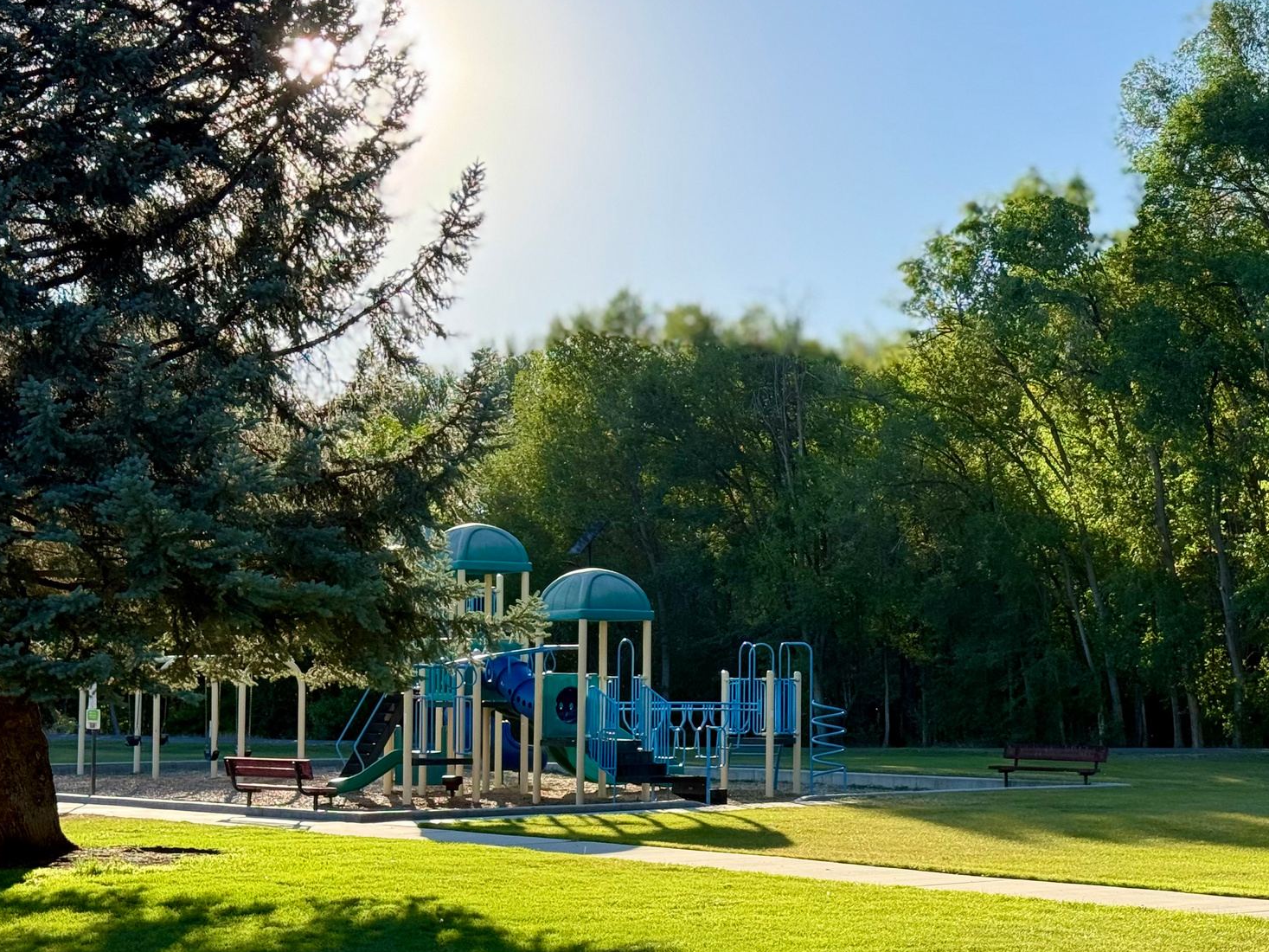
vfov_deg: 21.9
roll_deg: -0.1
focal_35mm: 67
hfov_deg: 28.8
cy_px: 574
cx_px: 841
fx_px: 2456
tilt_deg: +3.6
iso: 64
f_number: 1.78
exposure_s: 1/1838
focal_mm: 6.76
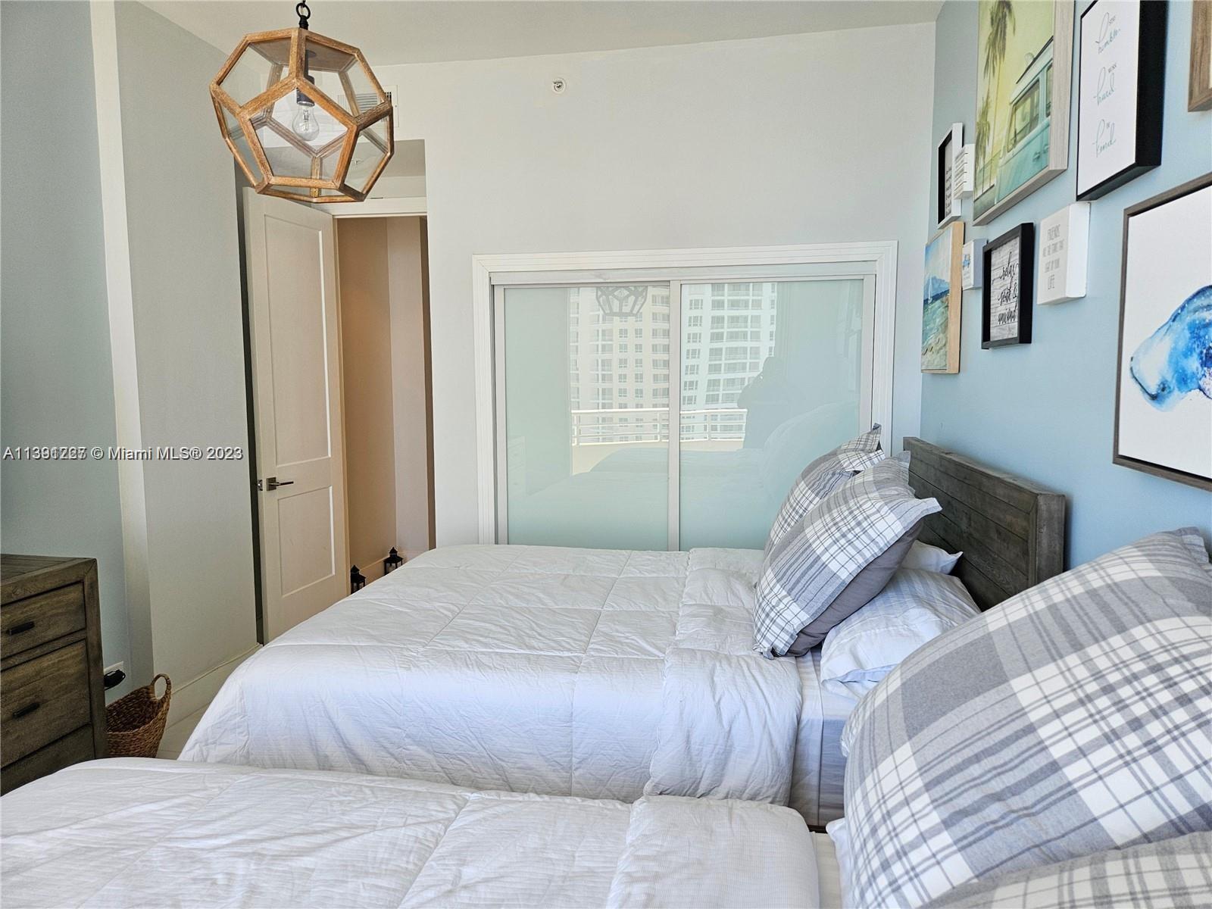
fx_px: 805
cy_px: 454
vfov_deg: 58.9
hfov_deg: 73.9
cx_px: 606
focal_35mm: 23
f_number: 1.8
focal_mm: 5.4
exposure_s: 1/180
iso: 80
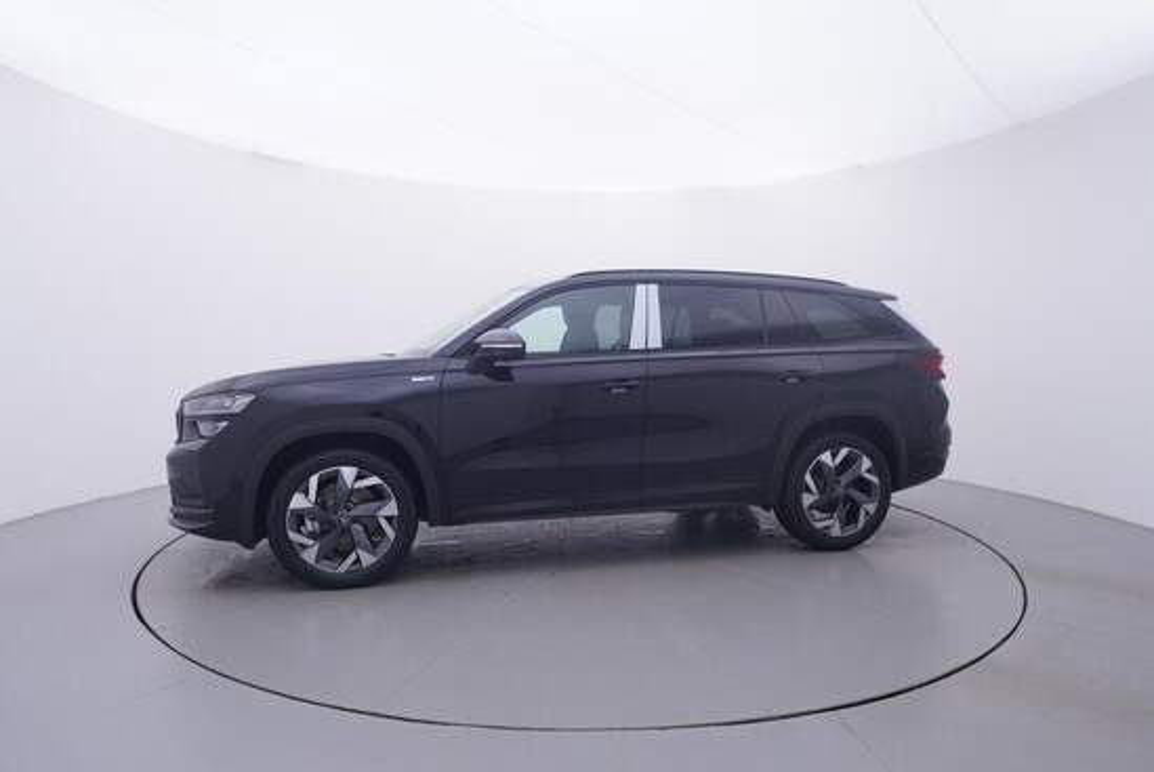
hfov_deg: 77.3
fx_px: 722
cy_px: 386
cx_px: 577
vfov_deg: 56.2
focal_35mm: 22
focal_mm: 15
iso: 200
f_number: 5
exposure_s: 1/80
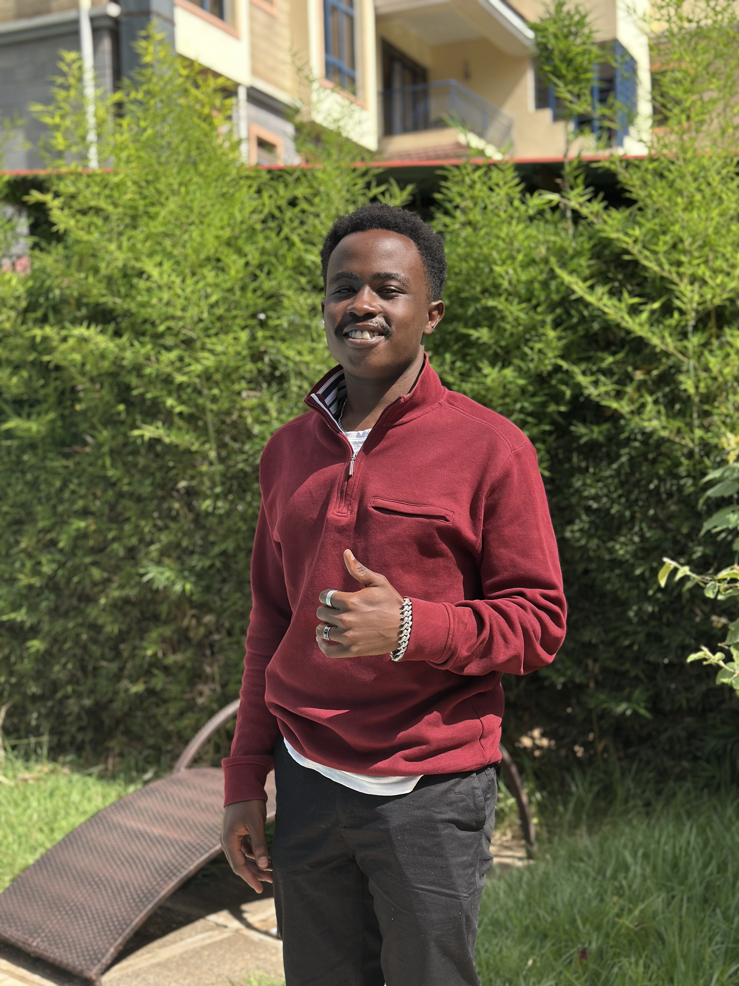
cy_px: 493
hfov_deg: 30.3
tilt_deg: -1.3
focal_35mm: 48
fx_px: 1366
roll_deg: +0.4
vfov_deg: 39.7
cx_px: 370
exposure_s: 1/1953
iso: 80
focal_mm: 6.86
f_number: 1.78
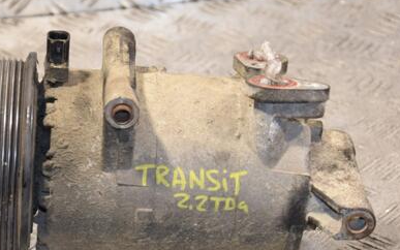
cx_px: 145
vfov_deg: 8.9
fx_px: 1603
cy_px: 176
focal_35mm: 147
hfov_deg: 14.2
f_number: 5.3
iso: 800
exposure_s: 1/125
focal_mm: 62
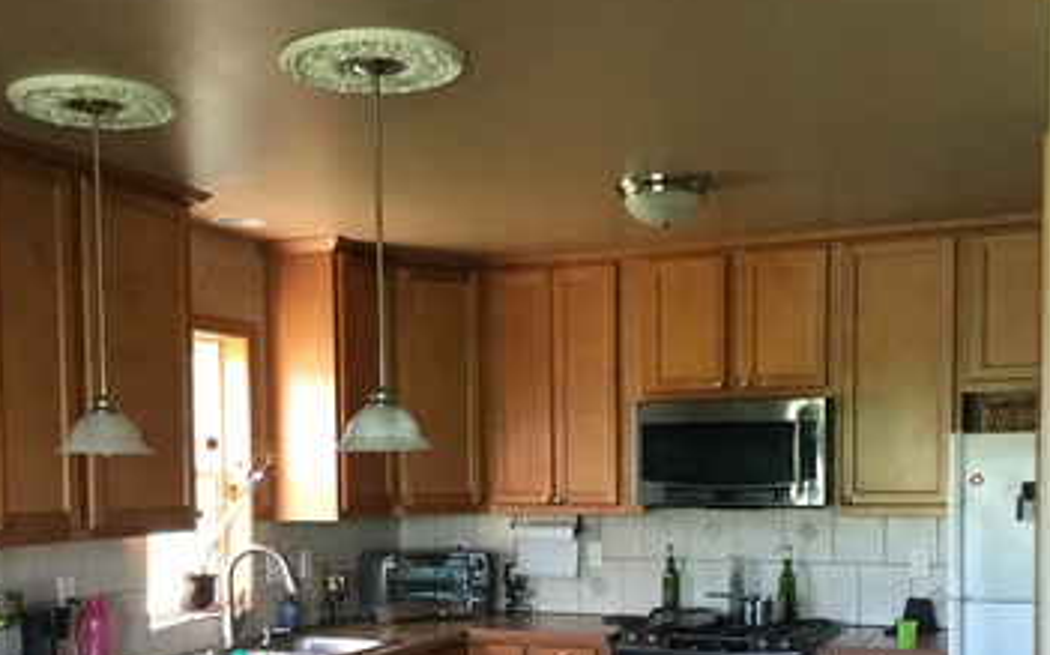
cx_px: 518
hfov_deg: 44.4
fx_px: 1287
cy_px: 529
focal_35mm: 45
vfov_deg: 27.9
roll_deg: +0.6
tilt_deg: -3.6
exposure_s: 1/30
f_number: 2.4
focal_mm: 3.3
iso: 160
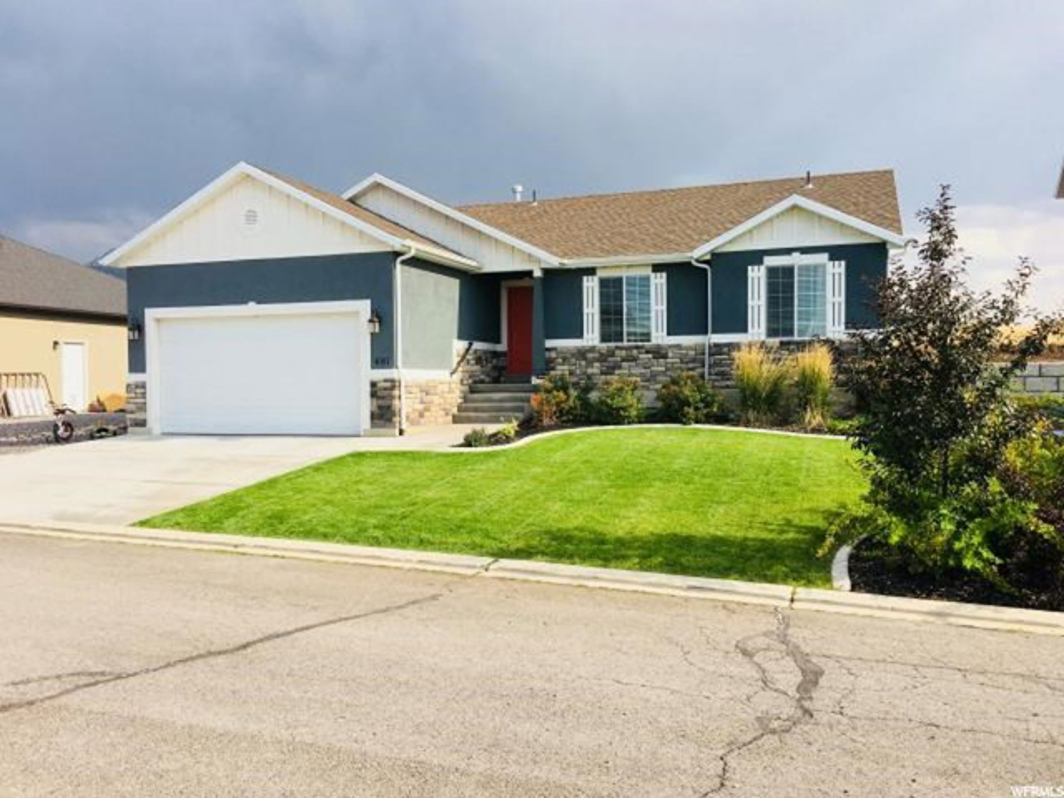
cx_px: 532
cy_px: 399
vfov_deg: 48.2
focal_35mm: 29
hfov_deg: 61.7
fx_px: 891
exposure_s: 1/874
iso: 25
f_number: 2.2
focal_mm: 4.15
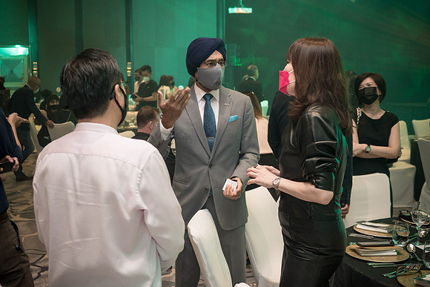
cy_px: 144
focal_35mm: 51
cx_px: 215
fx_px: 609
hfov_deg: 38.9
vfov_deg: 26.5
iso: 1600
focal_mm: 24
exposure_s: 1/100
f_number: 2.8
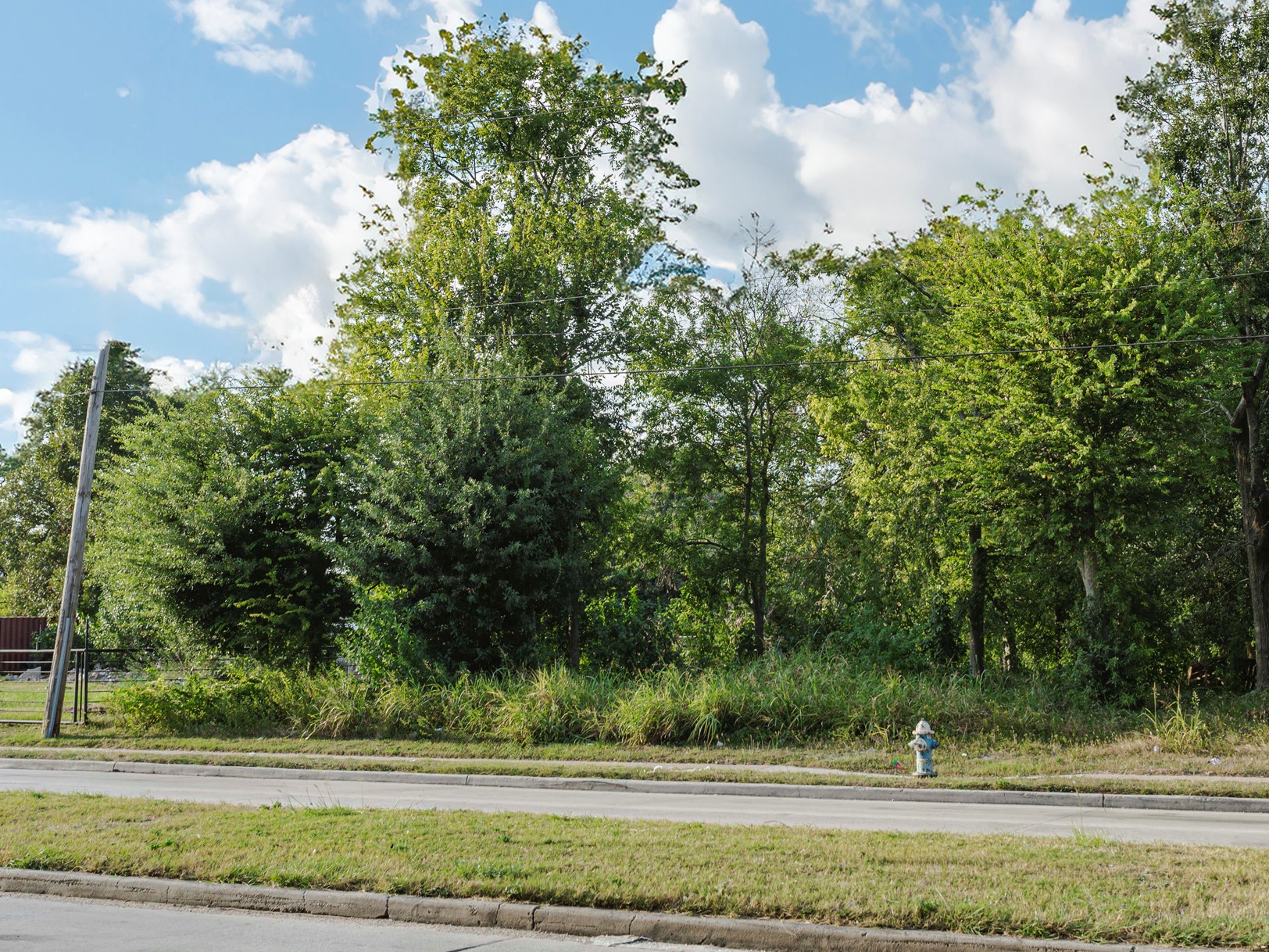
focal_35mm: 45
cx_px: 699
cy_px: 437
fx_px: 1650
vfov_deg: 32.2
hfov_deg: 42.0
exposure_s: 1/250
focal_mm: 35
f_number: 6.3
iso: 320
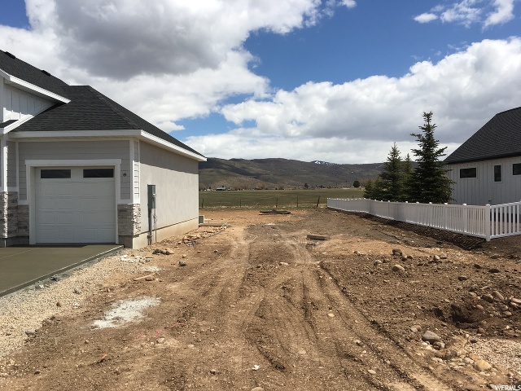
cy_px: 196
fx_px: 436
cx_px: 260
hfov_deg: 61.7
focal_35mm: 29
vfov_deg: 48.2
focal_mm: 4.15
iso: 25
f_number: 2.2
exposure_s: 1/3344
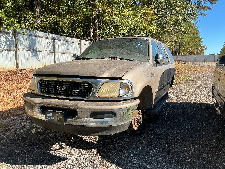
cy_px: 84
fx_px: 188
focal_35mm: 29
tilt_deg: -3.8
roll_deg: +1.4
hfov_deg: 61.7
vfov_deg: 48.2
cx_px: 112
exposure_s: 1/962
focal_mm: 3
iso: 25
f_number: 1.8
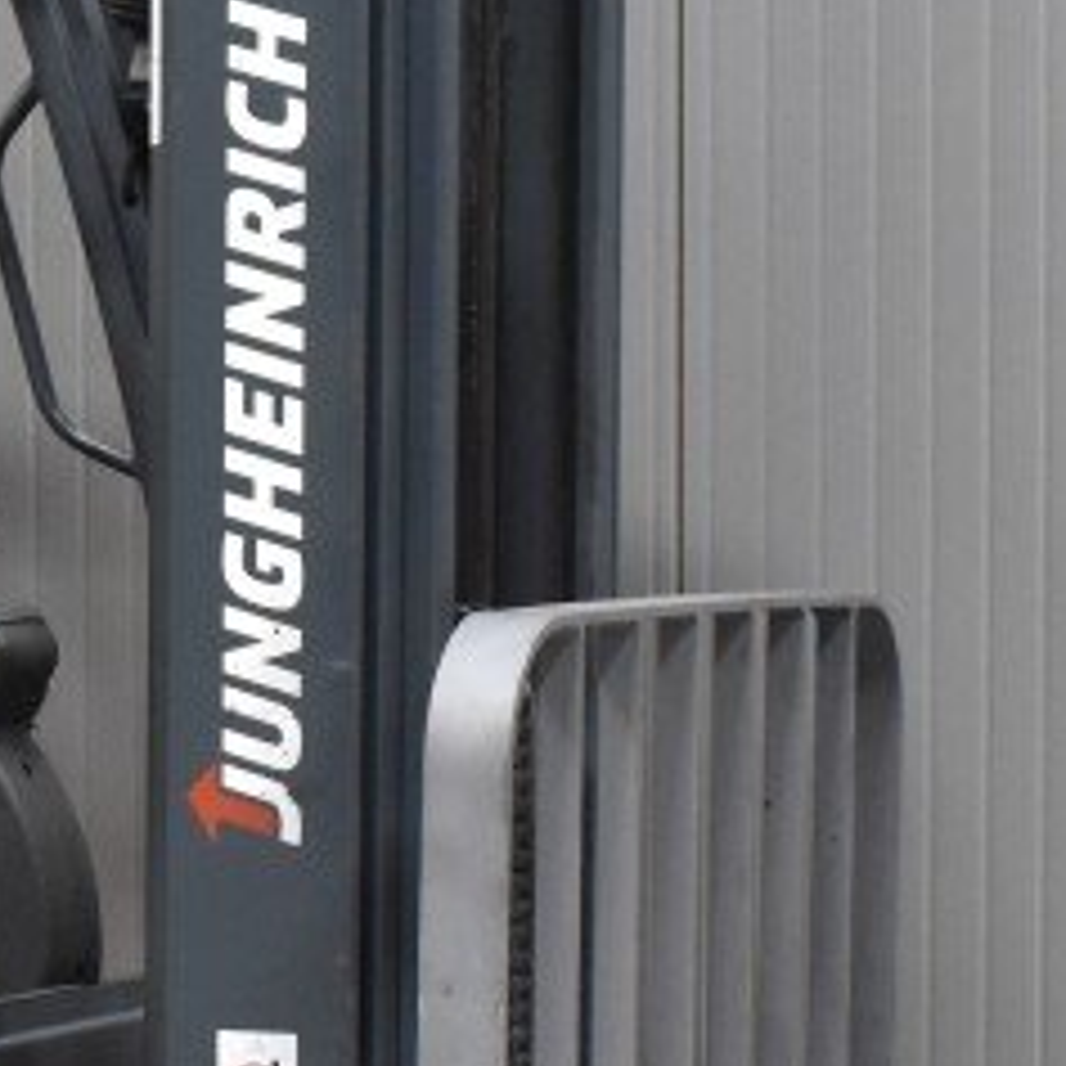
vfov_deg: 10.0
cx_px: -315
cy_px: 877
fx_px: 6067
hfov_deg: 9.9
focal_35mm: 174
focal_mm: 27
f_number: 5
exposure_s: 1/40
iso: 1600
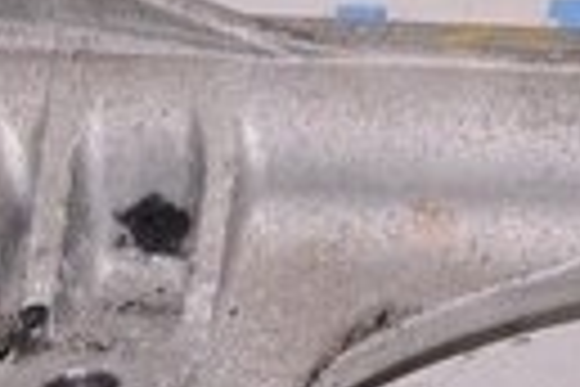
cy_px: 2
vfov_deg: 5.0
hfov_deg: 7.3
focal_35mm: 274
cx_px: 1070
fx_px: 4414
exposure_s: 1/200
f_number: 8
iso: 1600
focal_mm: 23
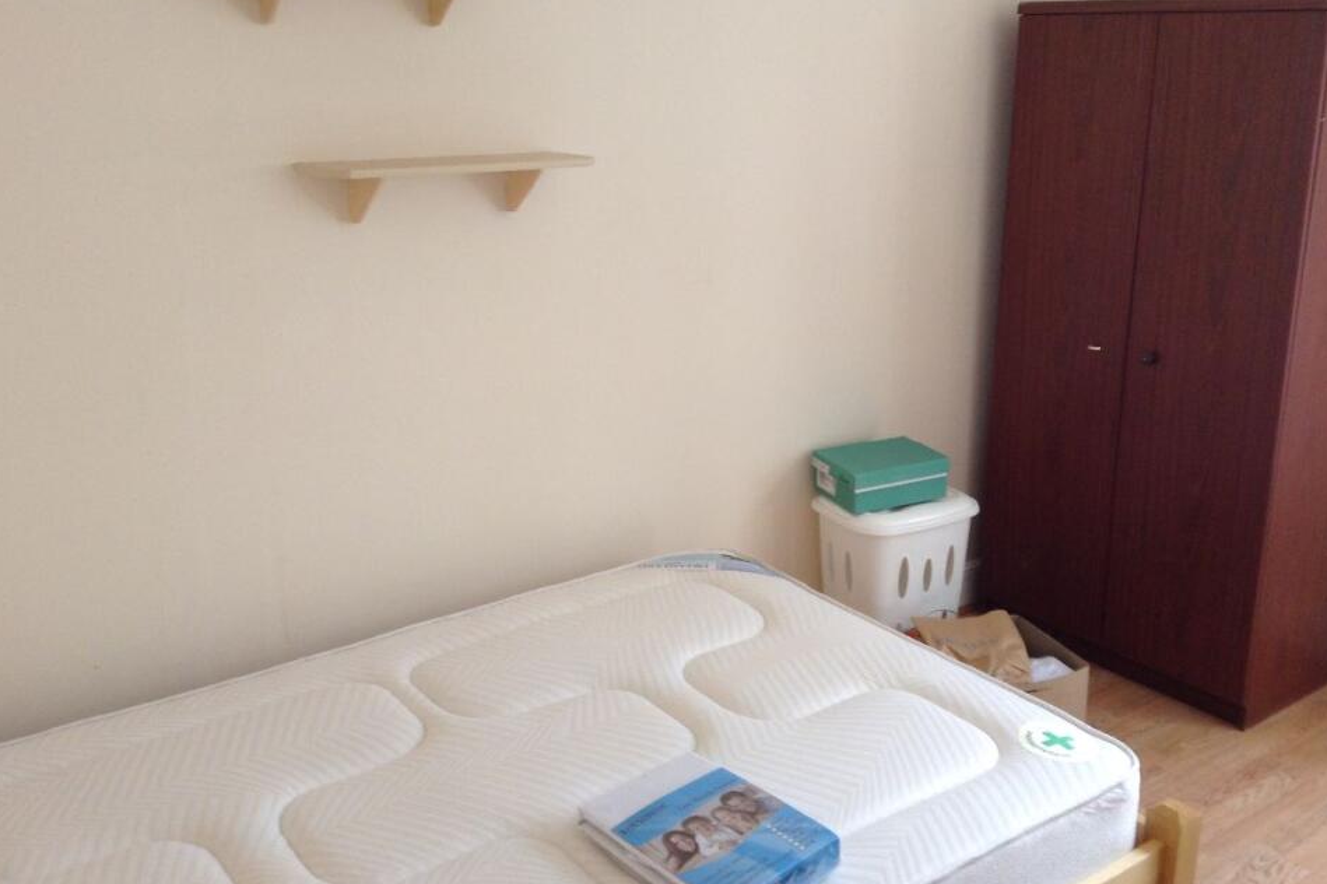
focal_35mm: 37
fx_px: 1363
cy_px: 412
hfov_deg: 51.9
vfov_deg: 35.9
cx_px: 685
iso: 50
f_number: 2.4
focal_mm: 3.3
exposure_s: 1/25
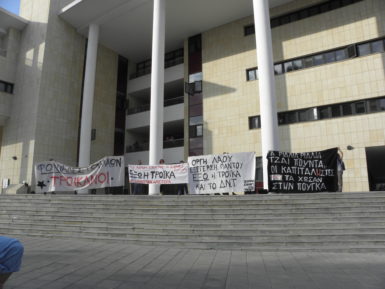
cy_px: 144
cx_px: 192
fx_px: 289
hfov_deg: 67.3
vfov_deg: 53.1
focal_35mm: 26
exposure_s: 1/200
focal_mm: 4.6
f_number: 5.6
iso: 64
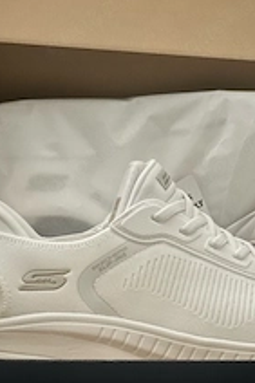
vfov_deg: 37.3
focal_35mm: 51
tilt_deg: -60.9
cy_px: 316
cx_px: 136
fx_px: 543
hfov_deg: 26.4
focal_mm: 5.7
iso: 640
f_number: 1.5
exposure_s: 1/14
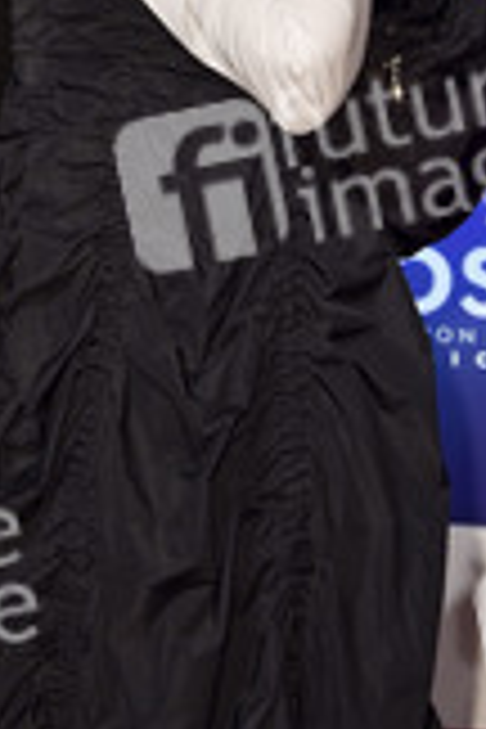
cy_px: -58
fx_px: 3300
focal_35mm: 163
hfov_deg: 8.4
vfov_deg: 12.4
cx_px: -63
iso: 800
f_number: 6.3
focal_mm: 66
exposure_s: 1/200
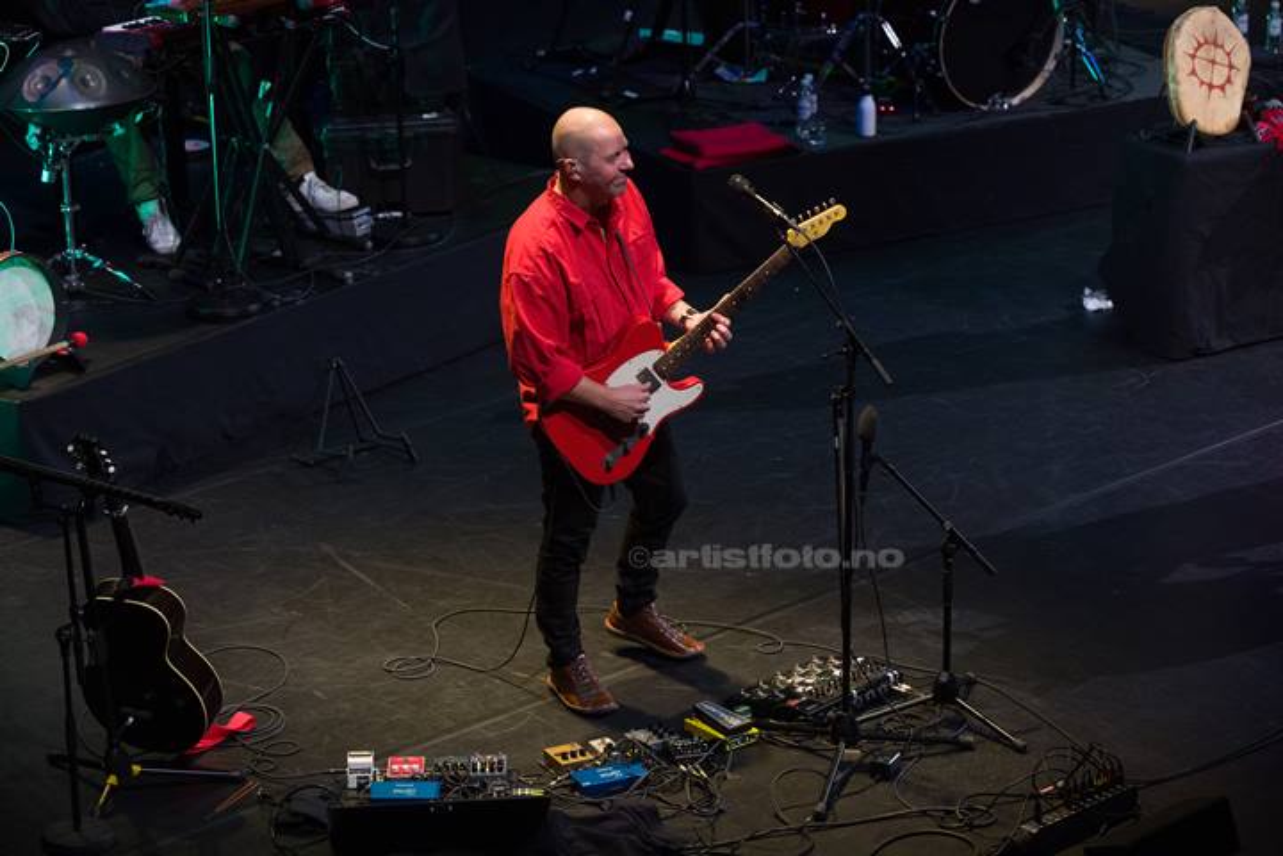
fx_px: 3457
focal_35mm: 97
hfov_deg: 21.0
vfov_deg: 14.1
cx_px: 642
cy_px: 428
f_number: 4
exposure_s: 1/500
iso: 1250
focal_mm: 97
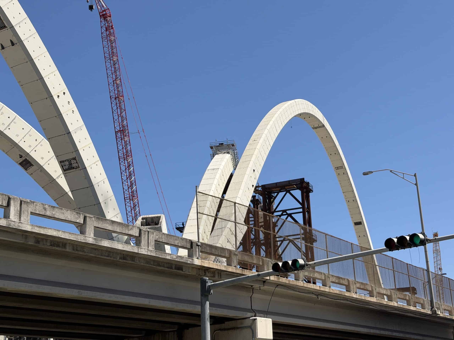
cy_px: 170
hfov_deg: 39.7
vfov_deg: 30.3
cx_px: 227
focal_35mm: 48
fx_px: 630
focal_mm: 6.76
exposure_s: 1/5587
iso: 64
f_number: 1.78
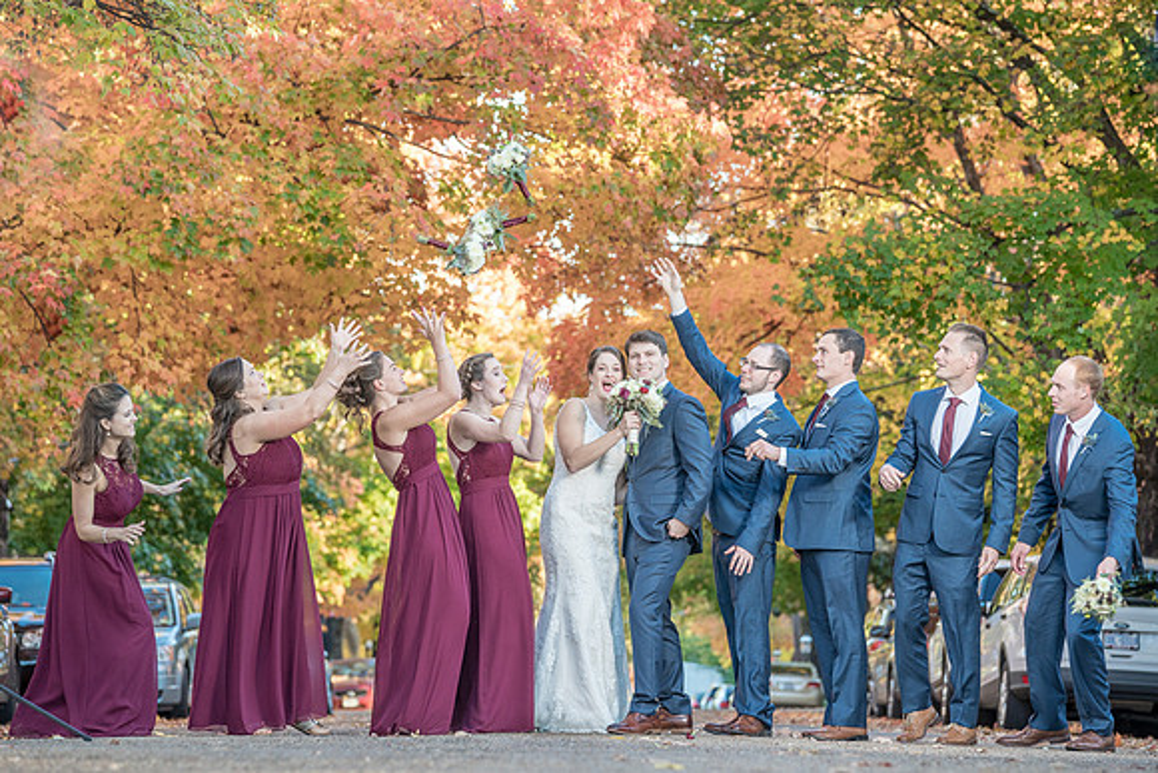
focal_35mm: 156
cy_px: 389
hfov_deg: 13.2
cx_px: 593
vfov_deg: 8.8
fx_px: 5022
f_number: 5.6
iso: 800
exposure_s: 1/250
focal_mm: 147
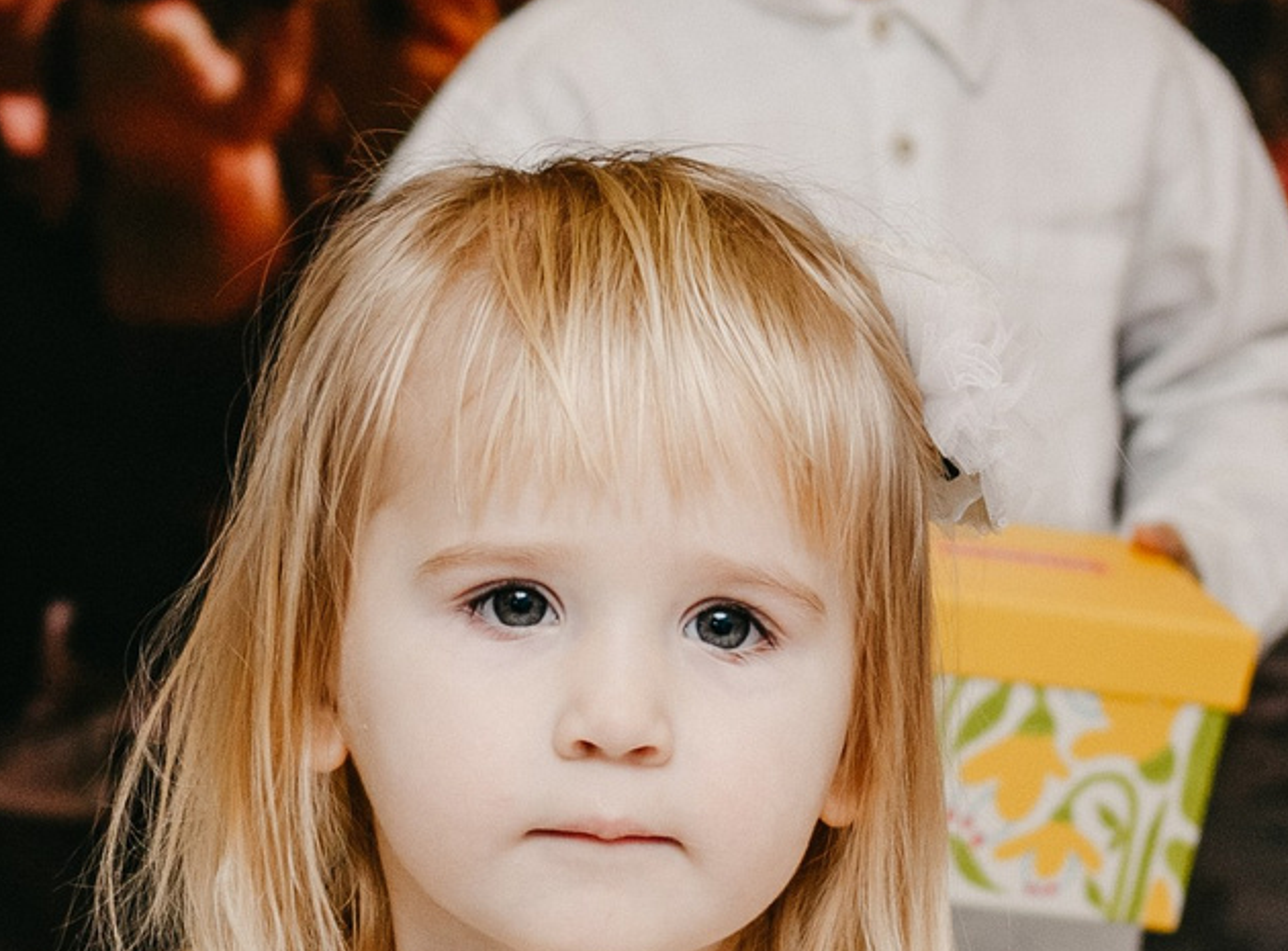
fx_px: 11358
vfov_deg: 4.8
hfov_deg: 6.5
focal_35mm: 307
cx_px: 335
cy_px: 589
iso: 320
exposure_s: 1/160
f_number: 4.5
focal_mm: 65
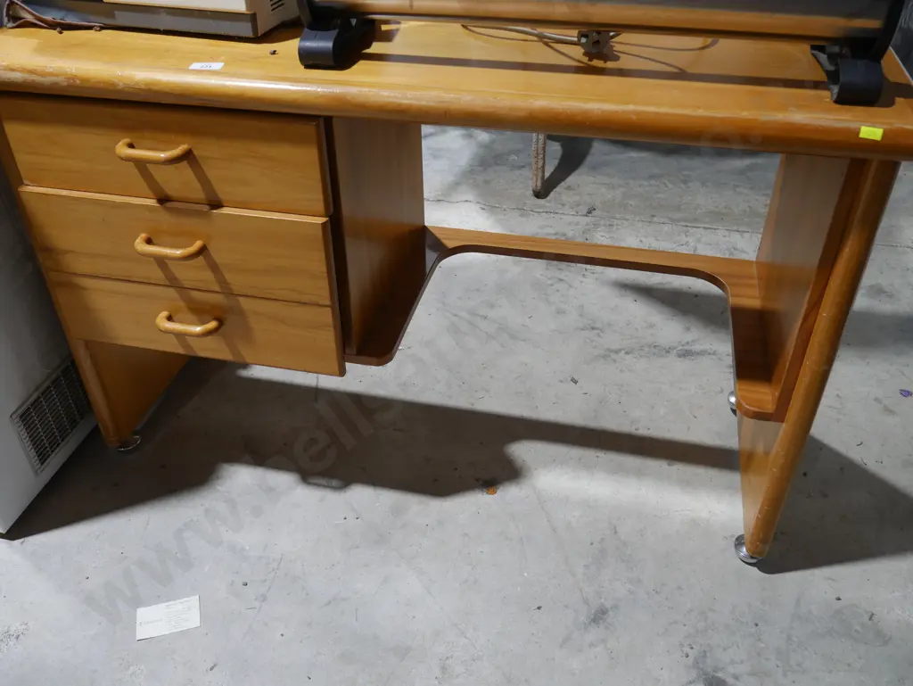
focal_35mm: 30
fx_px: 792
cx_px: 456
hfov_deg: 59.9
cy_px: 343
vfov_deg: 46.8
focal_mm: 15
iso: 400
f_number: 4.5
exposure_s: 1/60
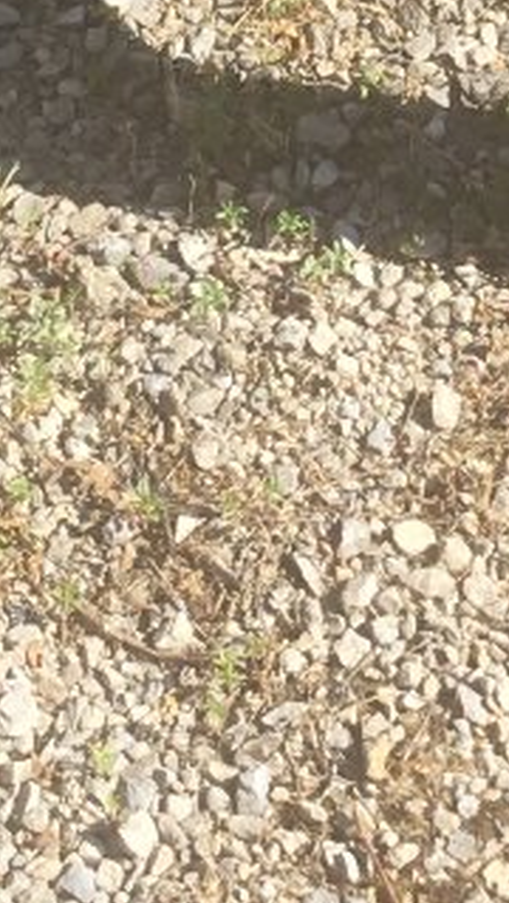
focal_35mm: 127
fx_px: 3040
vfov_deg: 16.4
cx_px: 274
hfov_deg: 9.6
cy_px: -88
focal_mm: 3.3
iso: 25
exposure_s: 1/776
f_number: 2.4
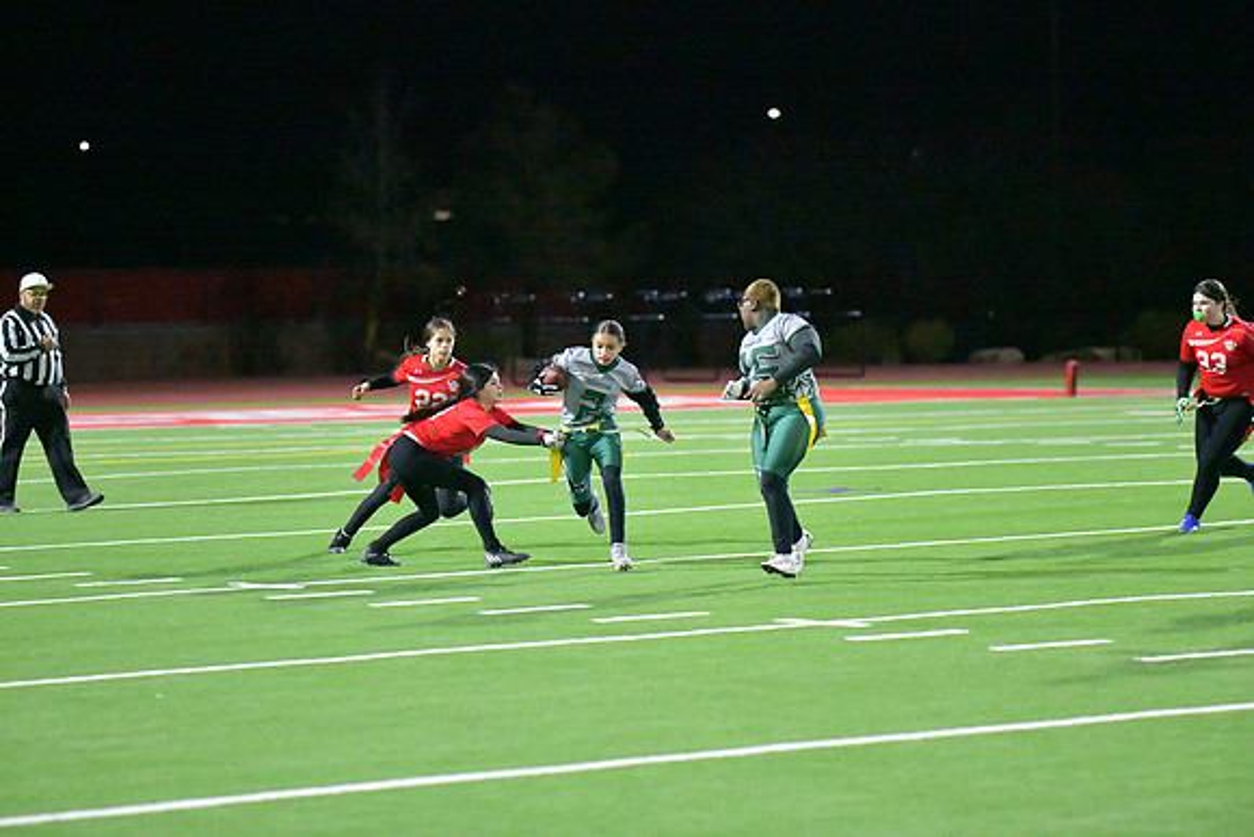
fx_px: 5400
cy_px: 418
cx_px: 627
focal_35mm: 155
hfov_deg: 13.2
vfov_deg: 8.9
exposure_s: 1/3200
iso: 25600
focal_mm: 155
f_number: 2.8
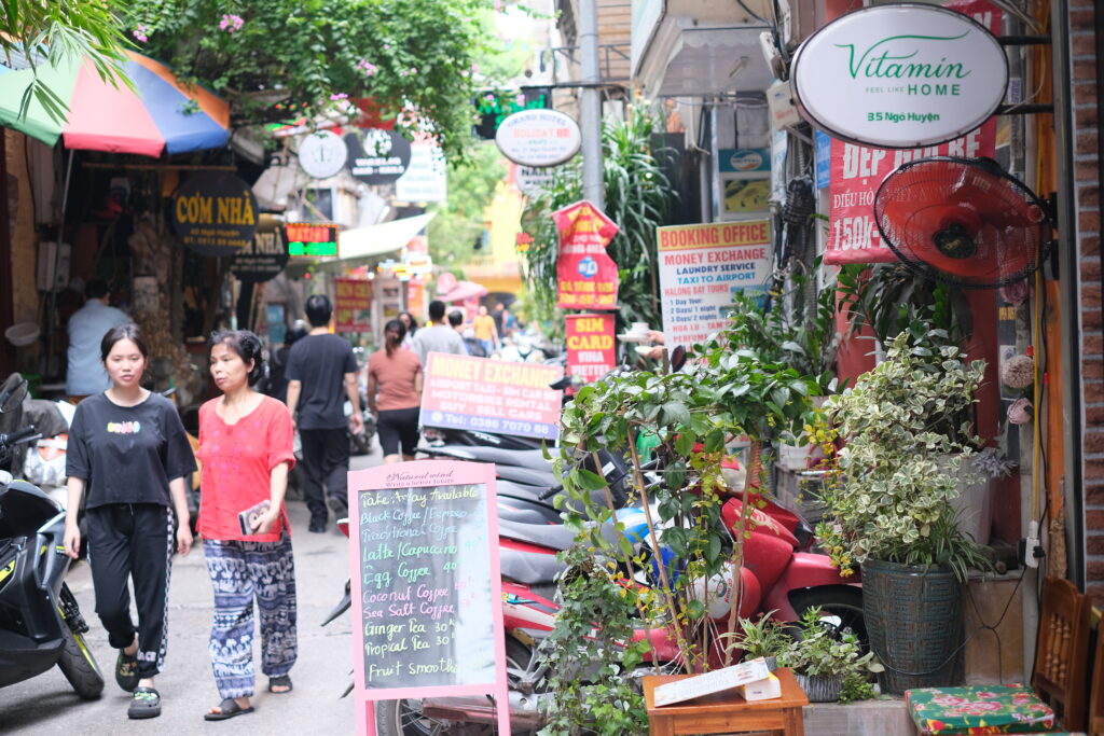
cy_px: 368
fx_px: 1625
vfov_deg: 25.5
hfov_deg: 37.5
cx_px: 552
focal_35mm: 53
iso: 320
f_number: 2
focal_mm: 35
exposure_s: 1/140
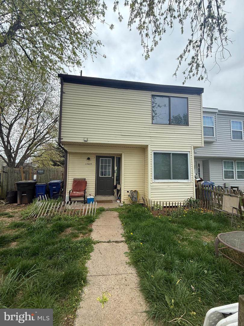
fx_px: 132
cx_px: 122
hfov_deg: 85.7
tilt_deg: +5.5
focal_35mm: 14
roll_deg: -1.6
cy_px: 163
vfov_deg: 102.1
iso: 64
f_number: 2.2
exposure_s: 1/1285
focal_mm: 2.22
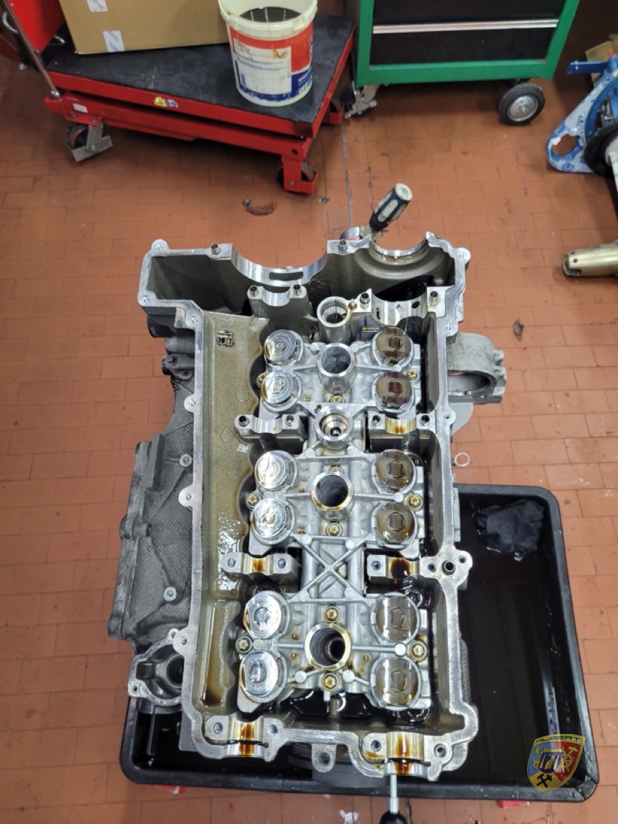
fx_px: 619
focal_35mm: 26
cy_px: 412
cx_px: 309
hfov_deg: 53.1
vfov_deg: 67.3
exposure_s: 1/50
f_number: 1.8
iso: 200
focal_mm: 5.4
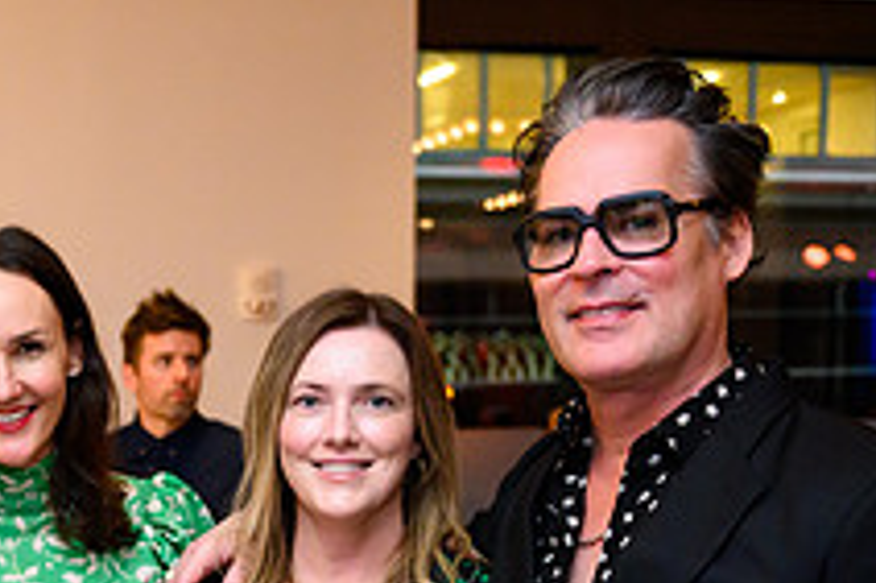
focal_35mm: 71
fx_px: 1726
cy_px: 695
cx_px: -33
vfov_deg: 18.2
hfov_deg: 26.7
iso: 1600
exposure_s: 1/160
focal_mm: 26
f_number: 3.2
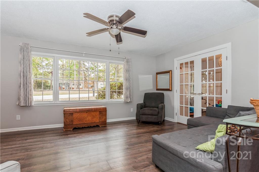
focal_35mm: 18
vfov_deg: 67.2
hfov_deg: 90.1
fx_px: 129
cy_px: 86
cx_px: 130
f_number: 8
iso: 200
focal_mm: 12
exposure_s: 1/15
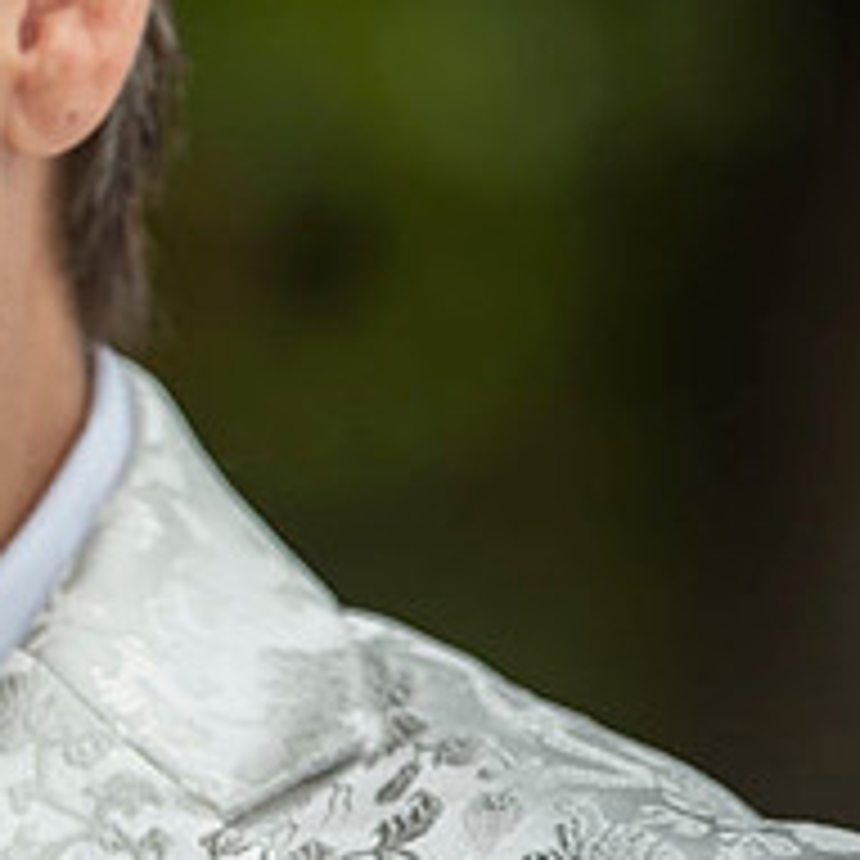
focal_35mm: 517
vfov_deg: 3.4
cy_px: 349
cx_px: -374
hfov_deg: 3.4
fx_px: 14532
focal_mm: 200
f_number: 5
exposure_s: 1/200
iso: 160
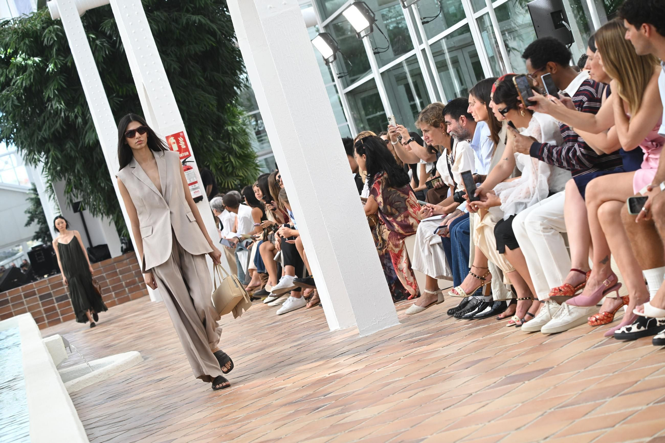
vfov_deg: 13.7
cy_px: 222
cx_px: 332
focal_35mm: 100
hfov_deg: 20.4
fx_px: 1847
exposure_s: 1/320
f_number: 6.3
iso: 800
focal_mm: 100
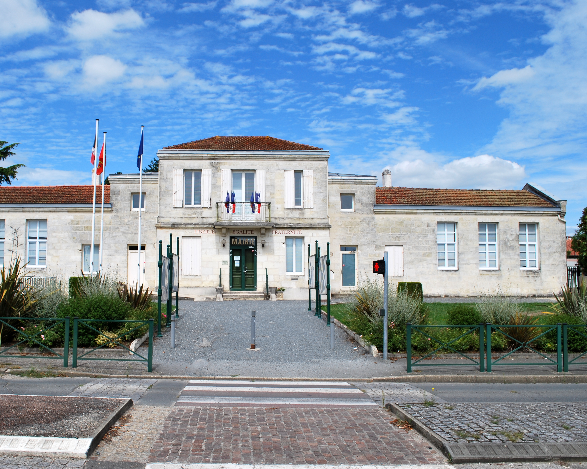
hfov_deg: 56.8
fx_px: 539
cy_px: 236
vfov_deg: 47.1
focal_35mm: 31
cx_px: 236
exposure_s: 1/320
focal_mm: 18
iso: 100
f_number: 9
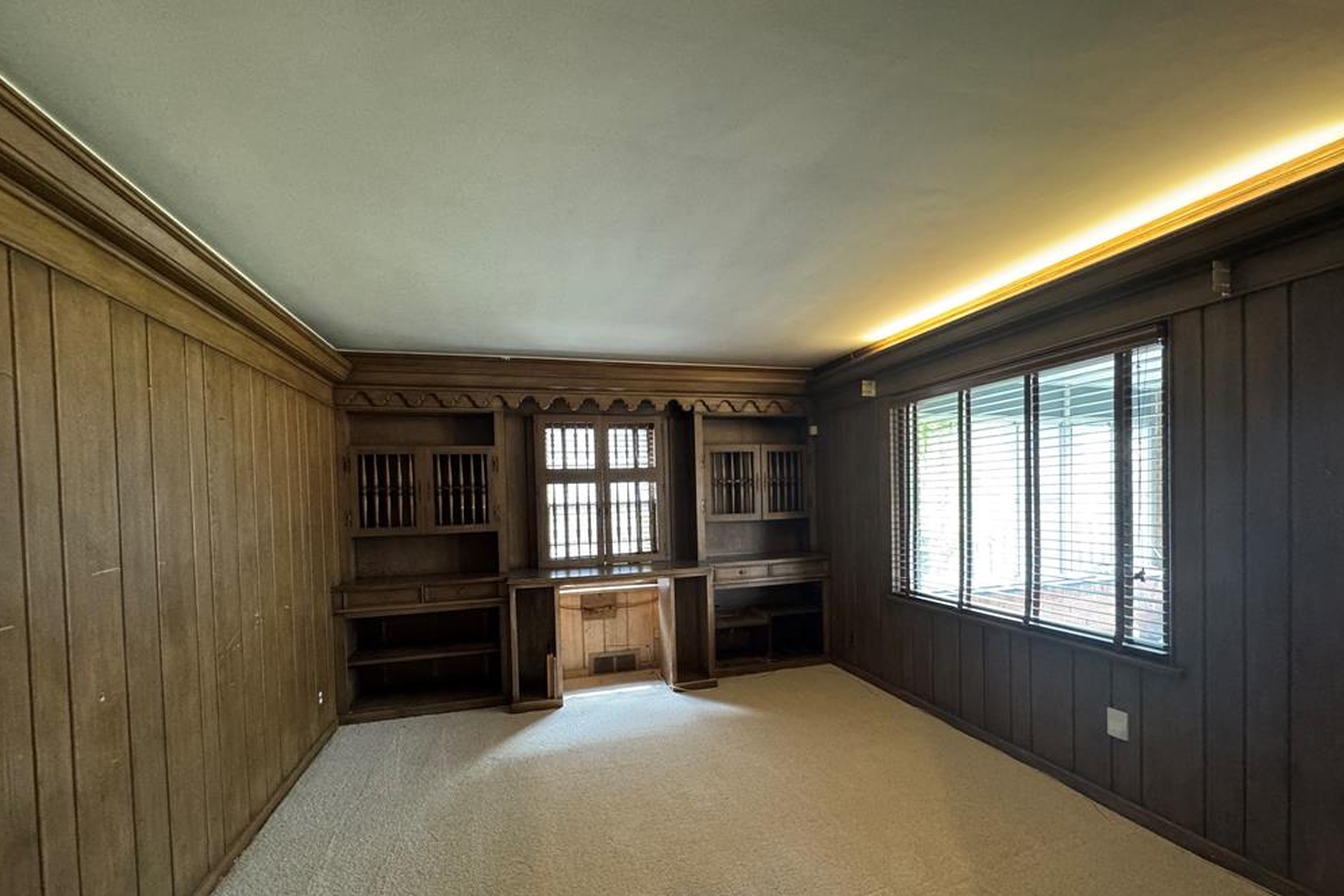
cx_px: 676
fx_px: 560
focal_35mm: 15
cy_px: 508
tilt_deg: -1.6
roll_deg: +2.1
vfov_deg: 77.0
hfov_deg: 100.4
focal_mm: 2.22
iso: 640
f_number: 2.2
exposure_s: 1/60
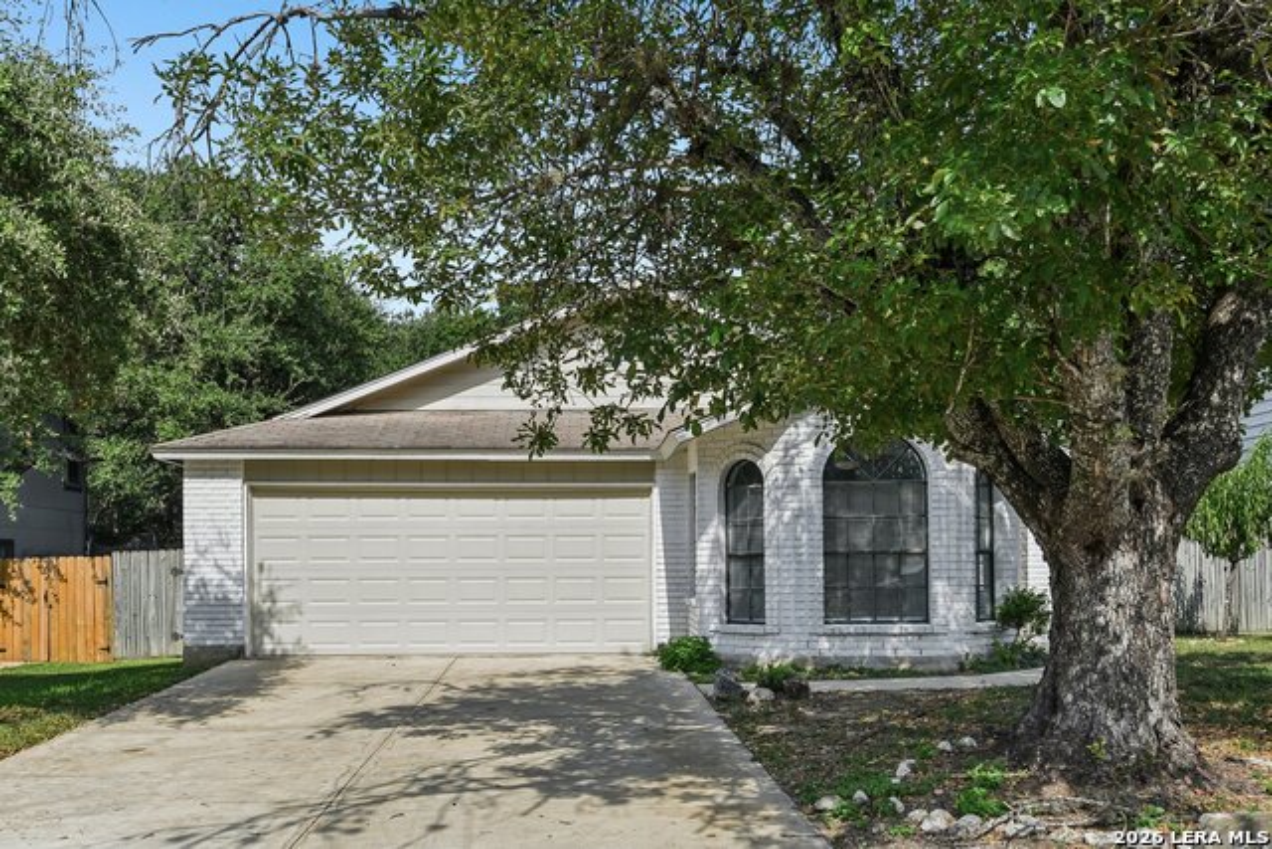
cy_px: 424
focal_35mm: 35
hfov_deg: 54.4
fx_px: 1237
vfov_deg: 37.9
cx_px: 636
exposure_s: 1/800
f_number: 8
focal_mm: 35
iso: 400
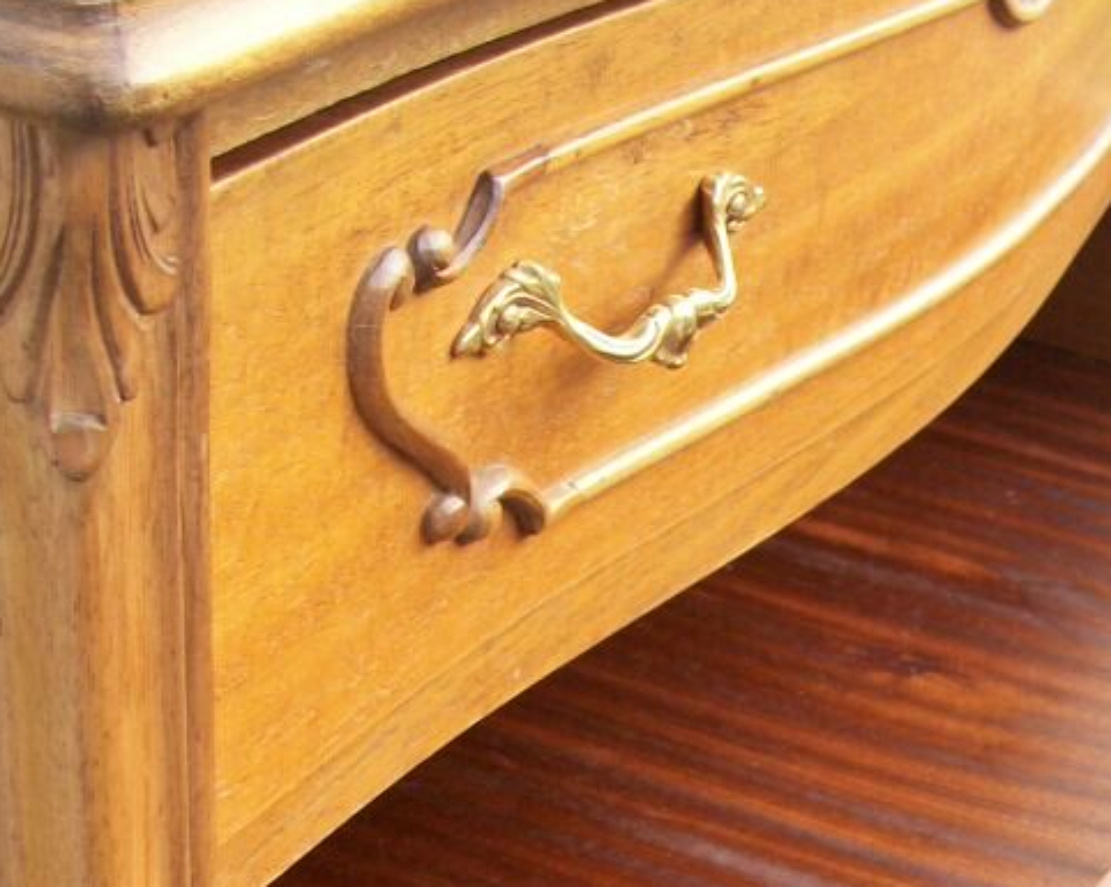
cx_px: 910
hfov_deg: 22.7
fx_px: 2727
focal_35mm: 83
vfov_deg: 17.8
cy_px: 986
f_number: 2.9
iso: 80
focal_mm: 5.7
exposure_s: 1/80
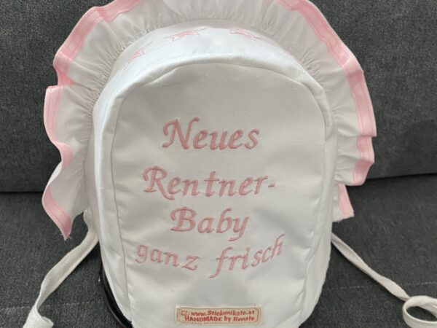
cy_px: 164
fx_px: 328
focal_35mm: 26
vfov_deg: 53.1
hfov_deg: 67.3
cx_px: 218
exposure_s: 1/60
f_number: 1.8
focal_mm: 4.25
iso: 320
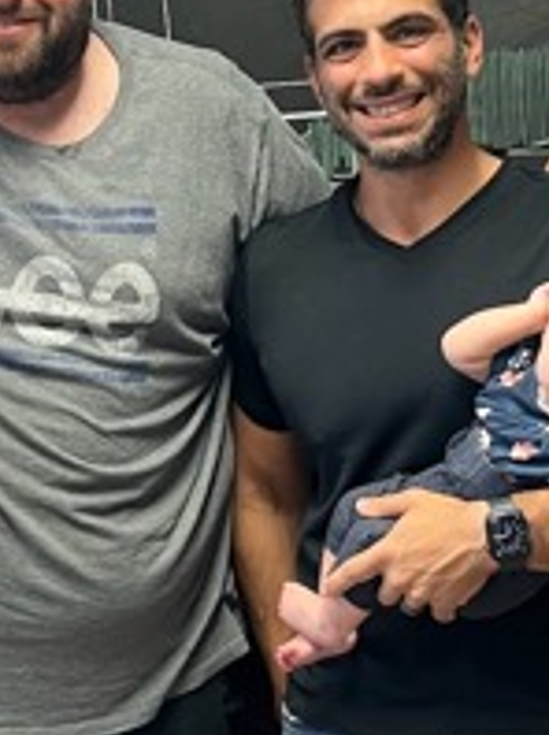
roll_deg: +4.4
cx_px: 276
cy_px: 390
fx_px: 1950
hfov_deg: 16.0
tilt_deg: -5.7
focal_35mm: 92
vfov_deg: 21.3
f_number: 1.5
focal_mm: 5.7
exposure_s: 1/60
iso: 125
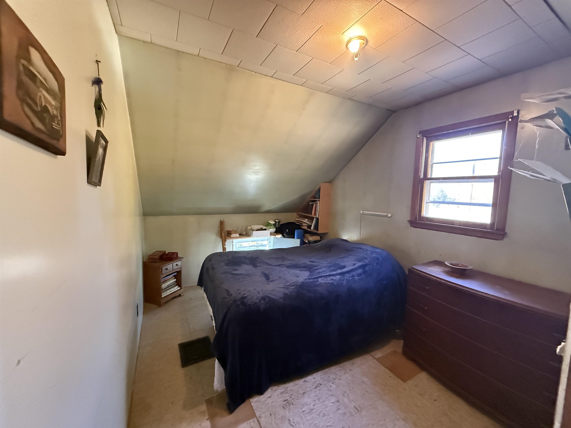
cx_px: 286
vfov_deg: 85.7
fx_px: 231
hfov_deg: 102.1
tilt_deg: -5.8
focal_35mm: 14
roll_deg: -1.1
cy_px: 214
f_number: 2.2
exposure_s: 1/60
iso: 1000
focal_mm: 2.22
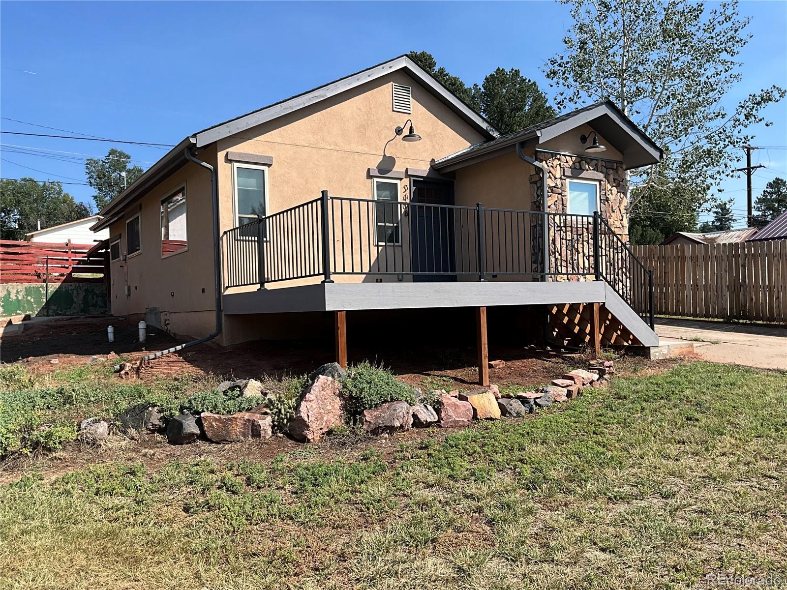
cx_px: 394
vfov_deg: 48.2
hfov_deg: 61.7
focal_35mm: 29
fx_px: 659
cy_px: 295
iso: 25
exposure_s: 1/1577
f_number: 1.8
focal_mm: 3
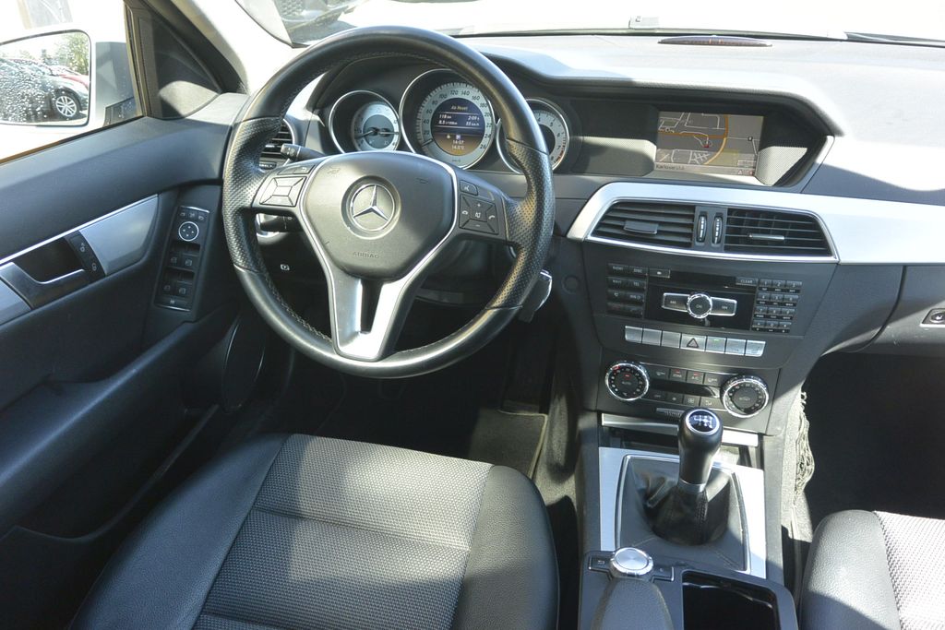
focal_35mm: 27
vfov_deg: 47.9
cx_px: 472
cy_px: 315
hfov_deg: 67.4
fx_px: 709
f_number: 3.5
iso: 200
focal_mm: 10
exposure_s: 1/125
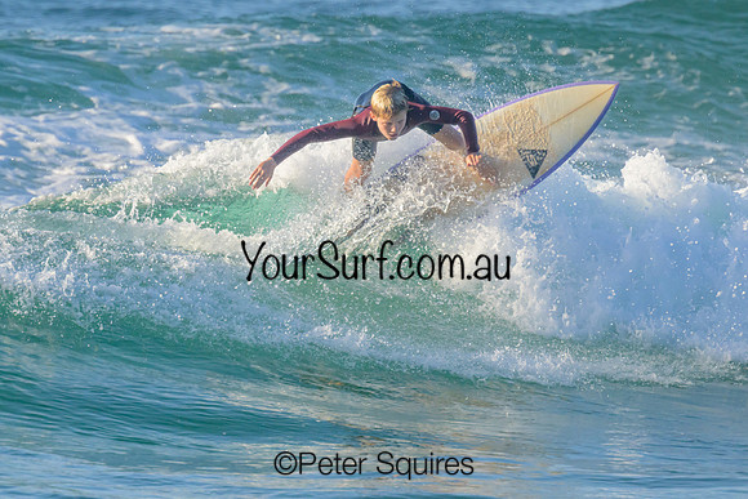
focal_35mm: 1033
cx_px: 265
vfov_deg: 1.3
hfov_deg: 2.0
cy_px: 225
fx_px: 21458
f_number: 11
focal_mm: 800
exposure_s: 1/2000
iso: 1400
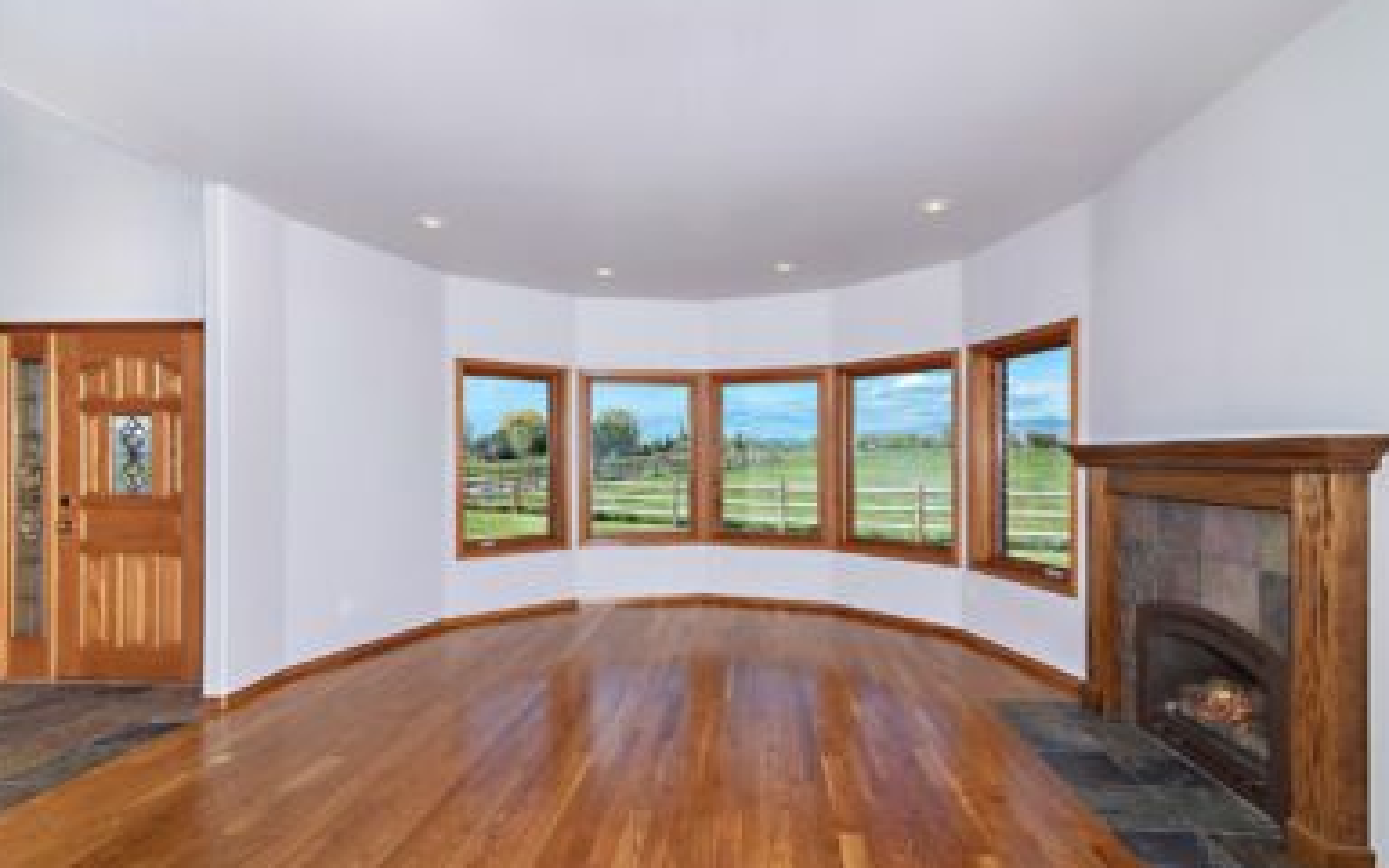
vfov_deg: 68.0
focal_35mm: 17
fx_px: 644
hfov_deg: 94.4
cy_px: 454
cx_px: 702
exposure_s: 1/160
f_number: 10
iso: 200
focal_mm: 16
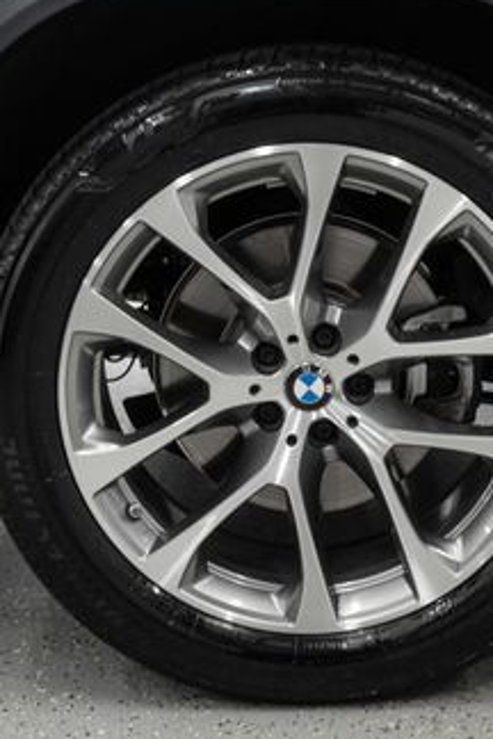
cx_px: 310
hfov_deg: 16.4
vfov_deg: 24.4
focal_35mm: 83
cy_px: 311
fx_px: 1705
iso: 250
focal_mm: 28
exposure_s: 1/40
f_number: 3.2
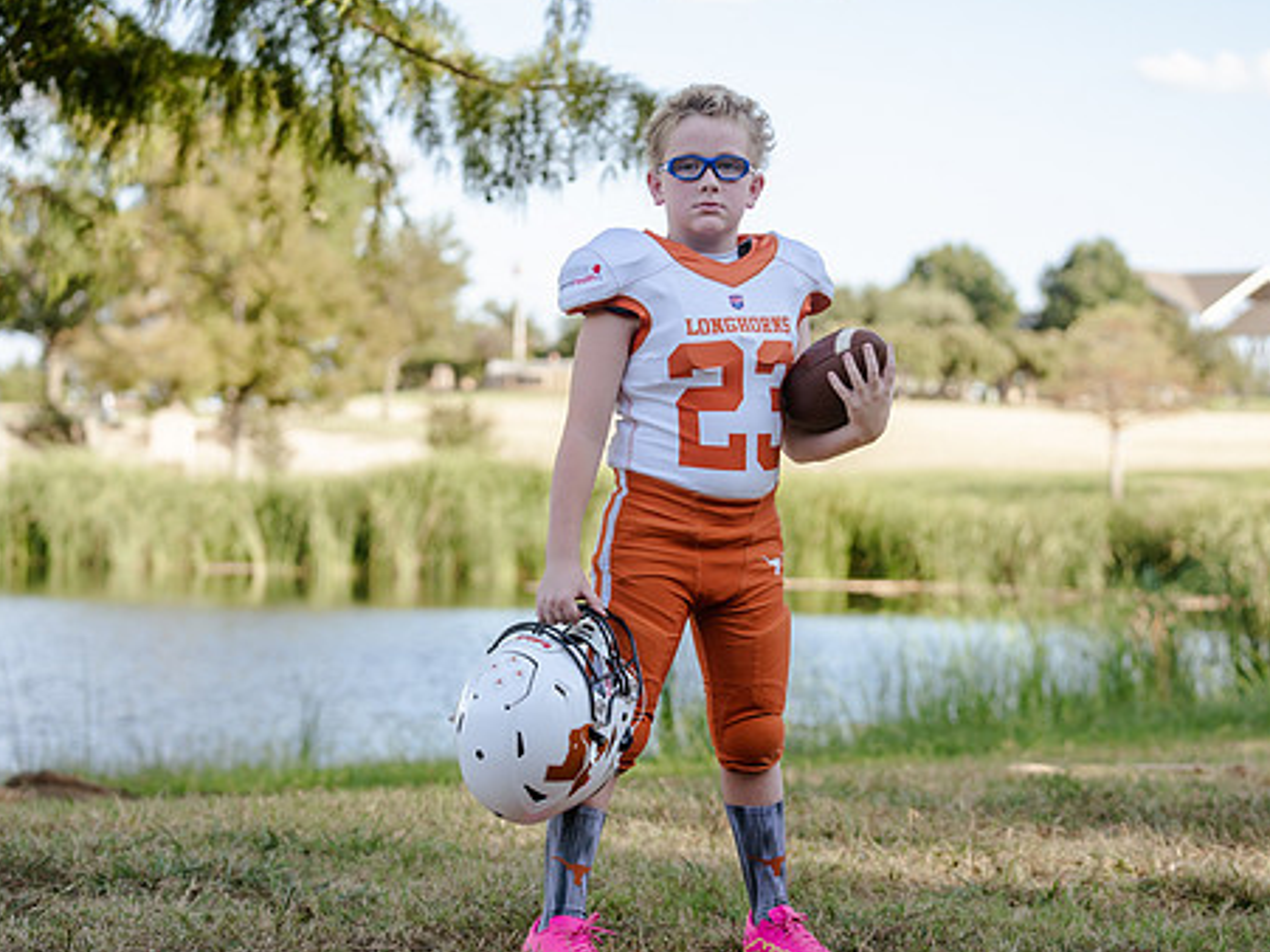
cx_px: 645
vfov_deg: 15.9
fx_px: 3411
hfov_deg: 21.1
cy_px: 519
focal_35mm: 93
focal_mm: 70
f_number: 3.2
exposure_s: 1/320
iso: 125
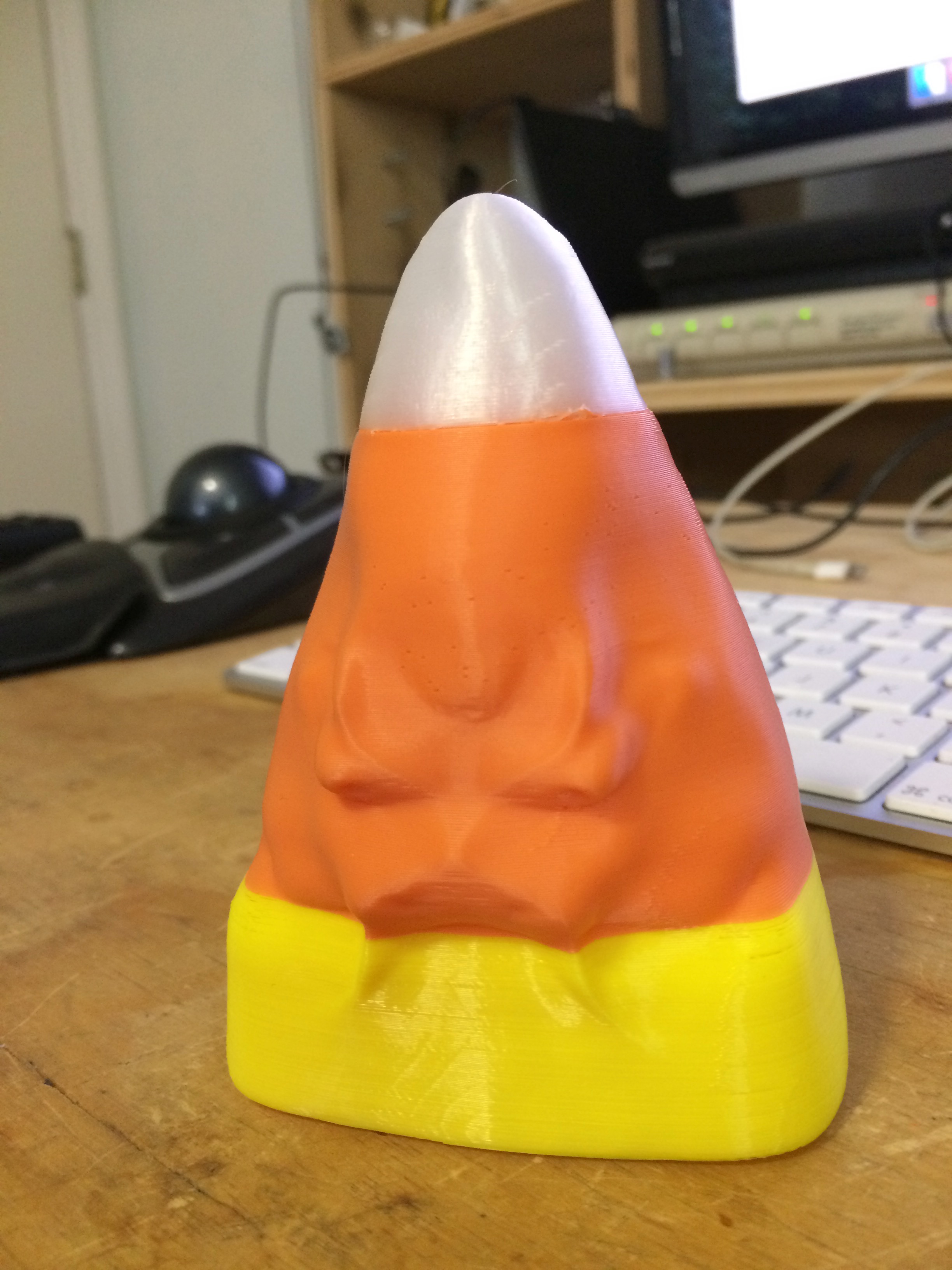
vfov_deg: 61.7
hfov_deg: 48.2
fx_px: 1063
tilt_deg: -13.4
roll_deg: +4.3
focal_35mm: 29
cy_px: 635
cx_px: 476
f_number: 2.2
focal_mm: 4.15
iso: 250
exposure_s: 1/17
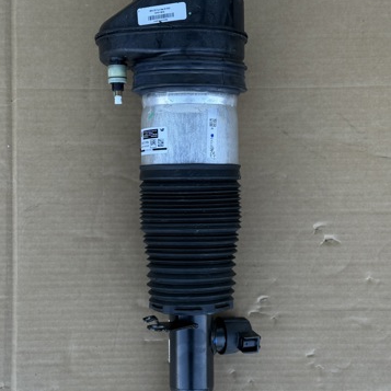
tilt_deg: -83.3
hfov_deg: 30.0
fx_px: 728
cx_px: 196
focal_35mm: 57
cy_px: 215
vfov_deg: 30.0
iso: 64
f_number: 1.78
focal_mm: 6.76
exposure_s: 1/263
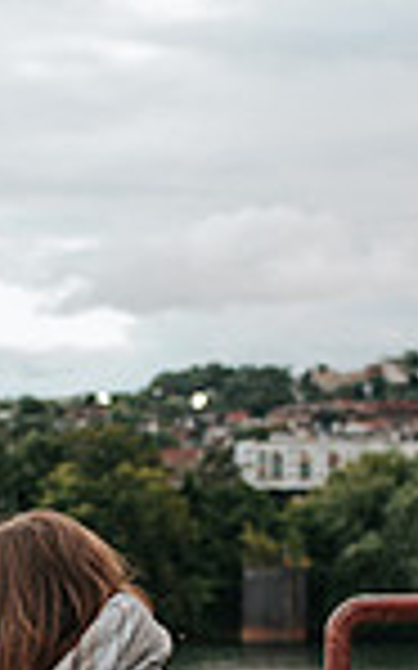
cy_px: 731
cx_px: 0
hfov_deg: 9.4
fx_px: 2536
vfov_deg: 14.7
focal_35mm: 139
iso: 1000
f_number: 3.2
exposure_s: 1/640
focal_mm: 35
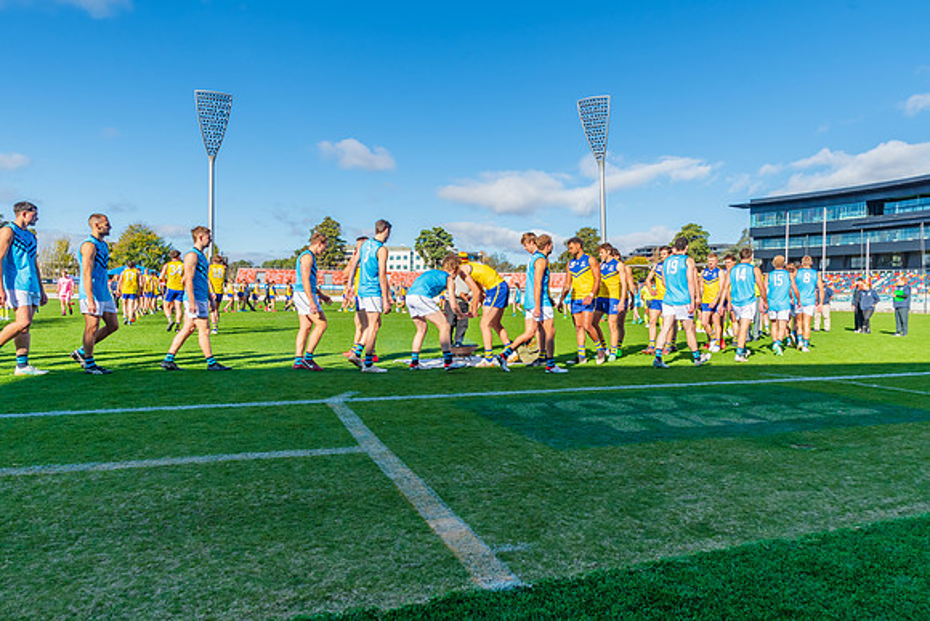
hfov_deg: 72.3
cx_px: 465
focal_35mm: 25
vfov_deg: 52.0
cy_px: 310
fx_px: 636
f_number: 8
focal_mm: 16
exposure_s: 1/400
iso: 200
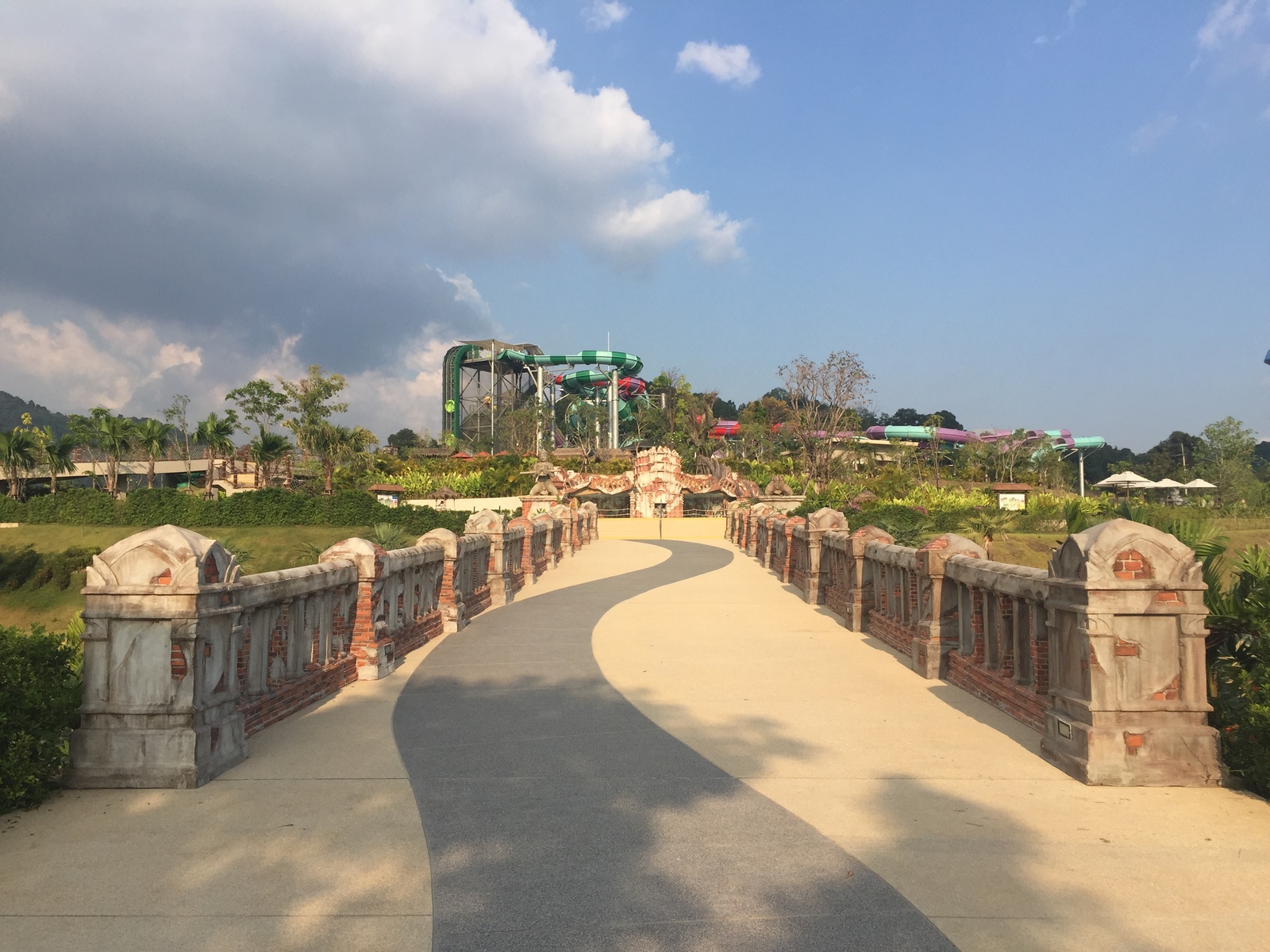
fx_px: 1064
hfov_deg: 61.7
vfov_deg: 48.2
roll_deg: -1.3
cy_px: 476
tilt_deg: +3.7
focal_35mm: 29
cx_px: 635
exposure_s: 1/1799
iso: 32
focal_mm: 4.15
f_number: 2.2
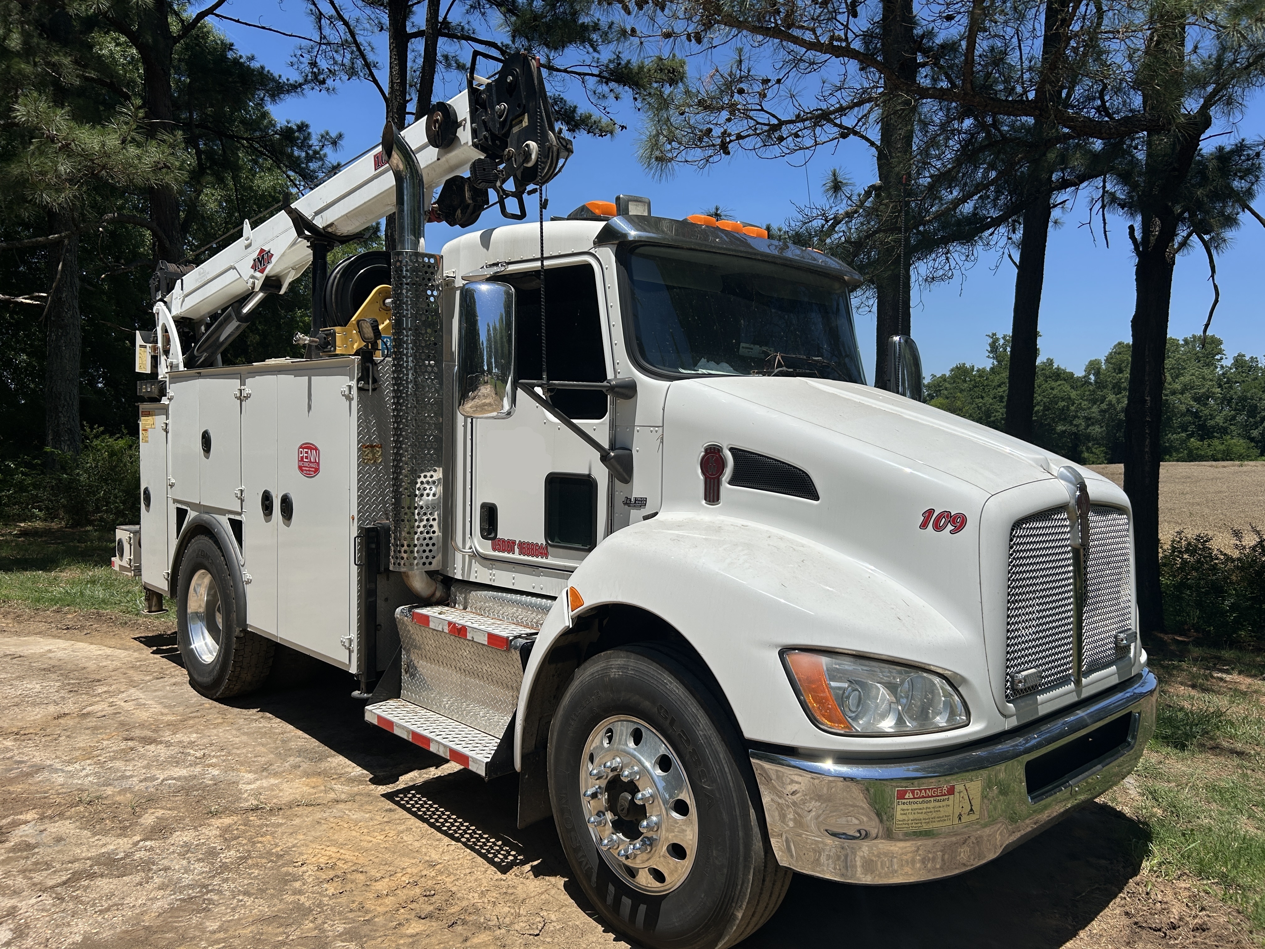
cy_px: 474
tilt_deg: -2.9
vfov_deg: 53.1
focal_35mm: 26
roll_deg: -1.0
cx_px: 632
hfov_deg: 67.3
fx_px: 950
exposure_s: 1/6579
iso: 50
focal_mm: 5.7
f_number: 1.5
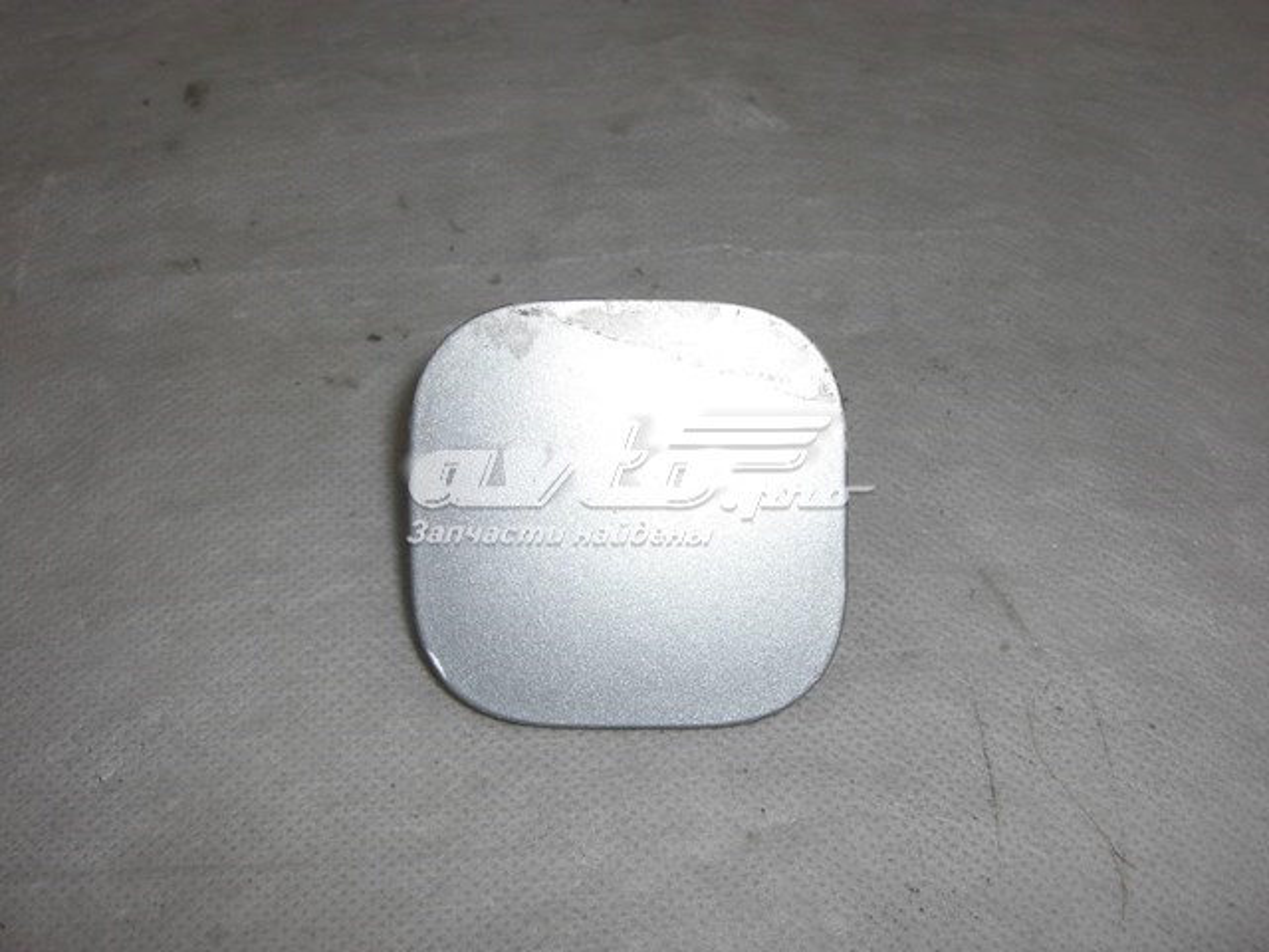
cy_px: 476
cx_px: 634
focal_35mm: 38
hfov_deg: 49.0
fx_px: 1393
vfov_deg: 37.7
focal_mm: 7.9
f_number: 4
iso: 80
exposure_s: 1/60
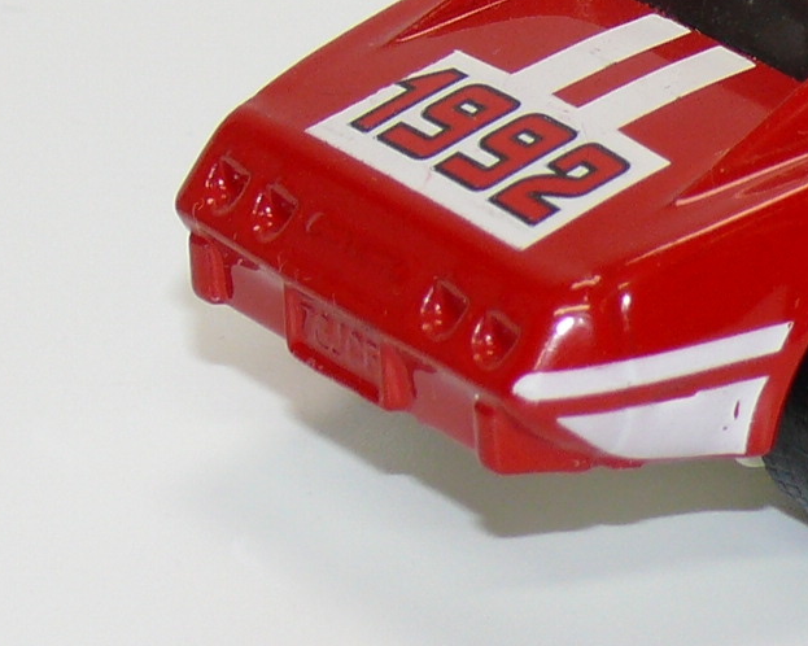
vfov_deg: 4.8
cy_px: -18
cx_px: 1003
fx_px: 7674
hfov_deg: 6.0
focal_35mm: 321
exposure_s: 1/30
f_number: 4
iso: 100
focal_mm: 15.2
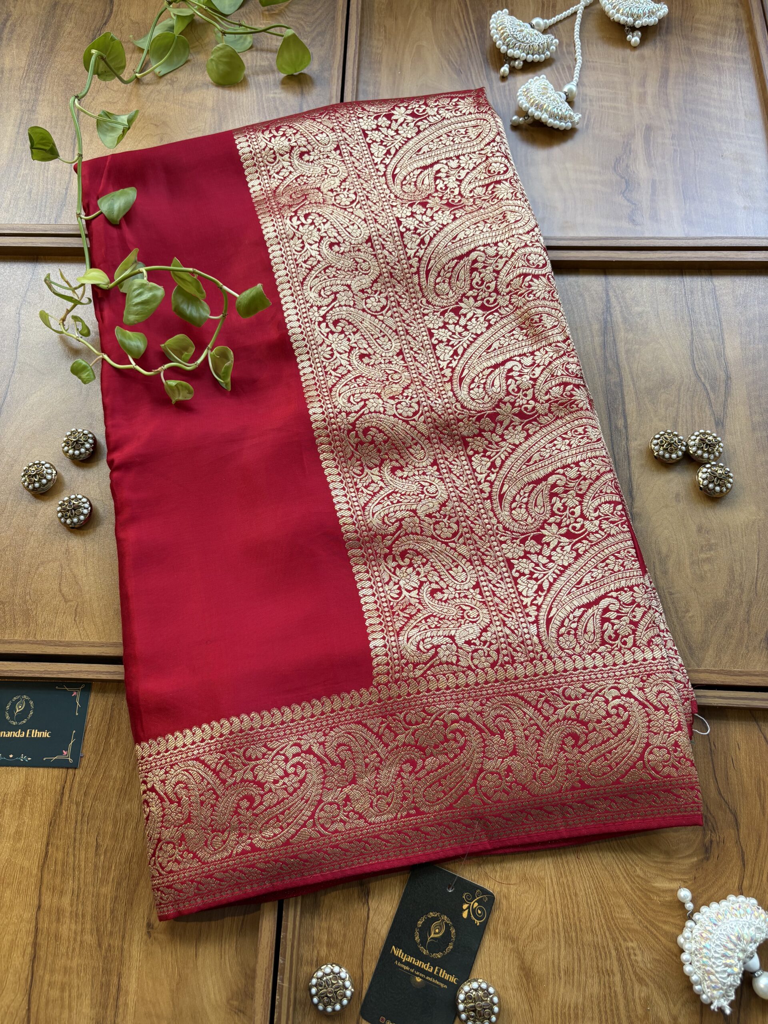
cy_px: 512
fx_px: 769
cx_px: 384
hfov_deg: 53.1
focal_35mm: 26
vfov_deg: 67.3
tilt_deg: -68.5
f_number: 1.6
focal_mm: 5.96
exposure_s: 1/121
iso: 80
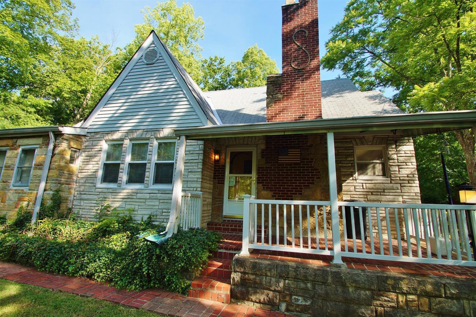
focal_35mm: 15
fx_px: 198
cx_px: 238
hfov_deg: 100.4
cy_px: 158
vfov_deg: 77.3
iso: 100
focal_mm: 10
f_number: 6.3
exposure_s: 1/100
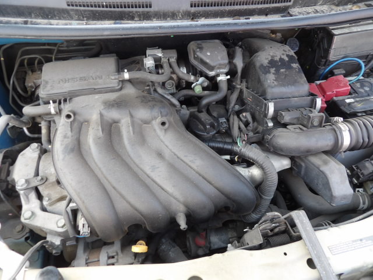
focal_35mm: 24
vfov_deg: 56.8
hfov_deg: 71.6
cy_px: 140
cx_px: 186
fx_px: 259
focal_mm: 4.3
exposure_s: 1/38
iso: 100
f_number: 3.2
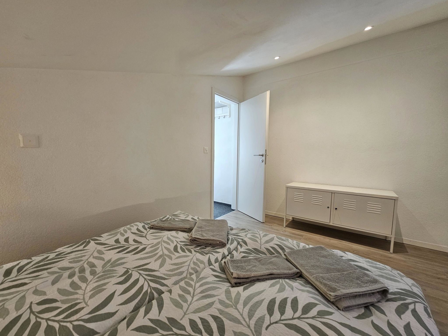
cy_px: 168
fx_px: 168
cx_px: 224
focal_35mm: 13
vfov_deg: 89.9
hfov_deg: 106.2
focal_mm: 2.2
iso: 80
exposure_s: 1/50
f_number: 2.2
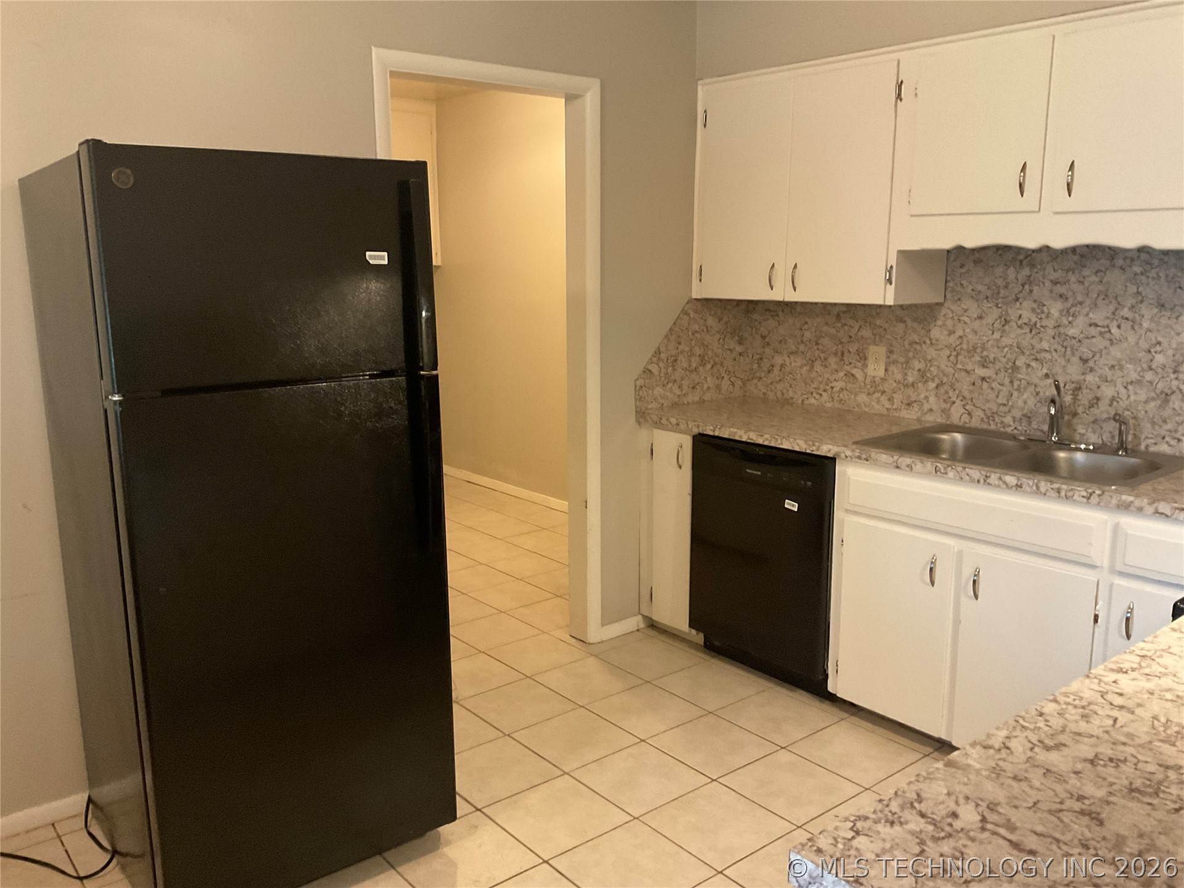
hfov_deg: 61.7
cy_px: 444
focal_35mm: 29
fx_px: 992
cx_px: 592
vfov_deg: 48.2
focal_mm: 3
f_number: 1.8
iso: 250
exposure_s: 1/30
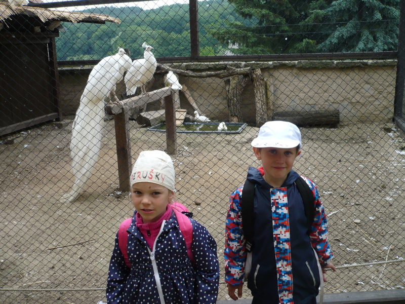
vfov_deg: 40.7
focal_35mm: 35
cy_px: 152
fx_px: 409
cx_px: 202
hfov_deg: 52.6
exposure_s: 1/125
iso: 100
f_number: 2.8
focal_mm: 5.8
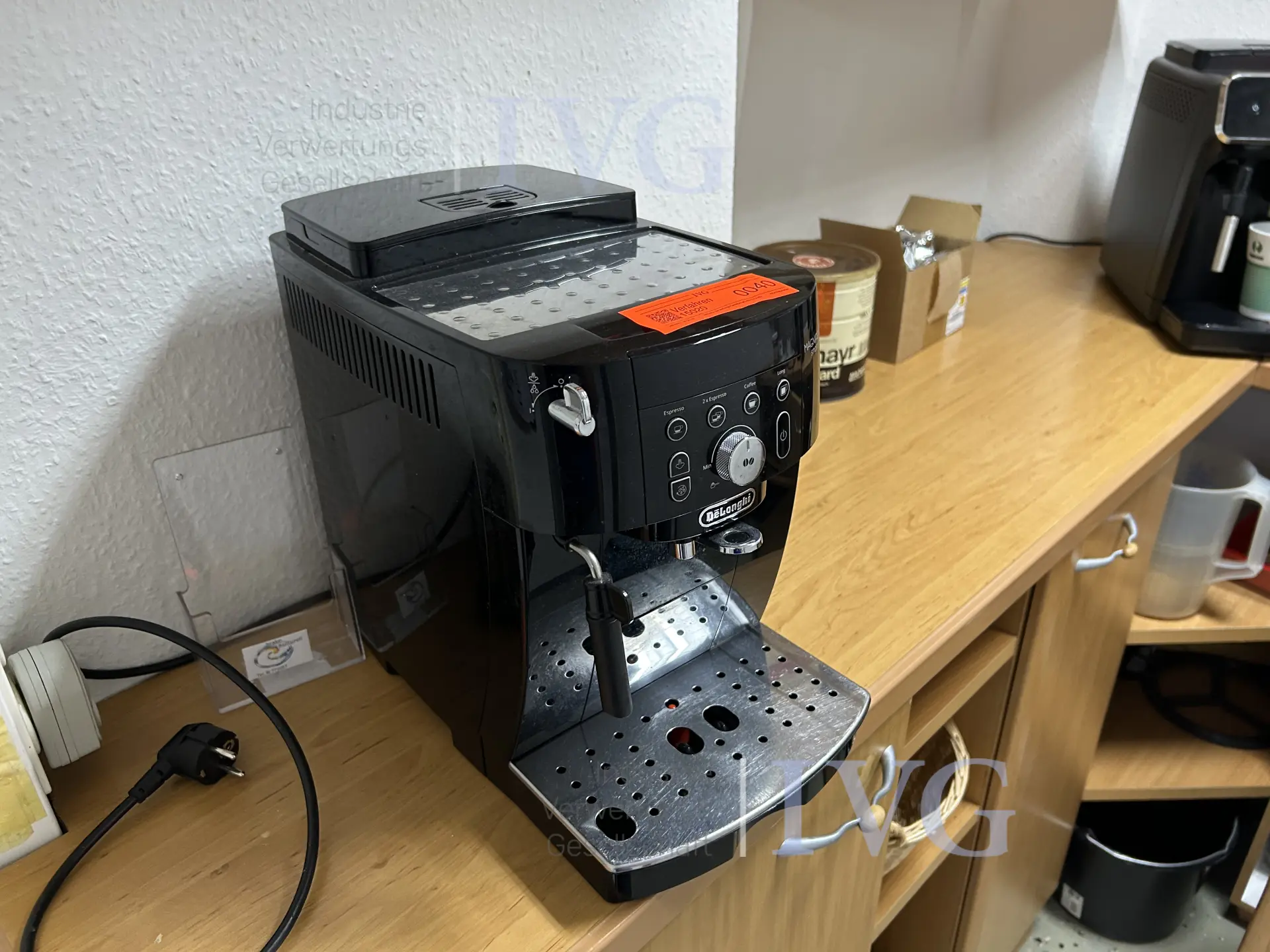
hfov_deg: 67.3
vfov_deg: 53.1
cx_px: 635
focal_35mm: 26
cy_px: 476
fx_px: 954
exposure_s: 1/50
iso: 200
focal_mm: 5.7
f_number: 1.5
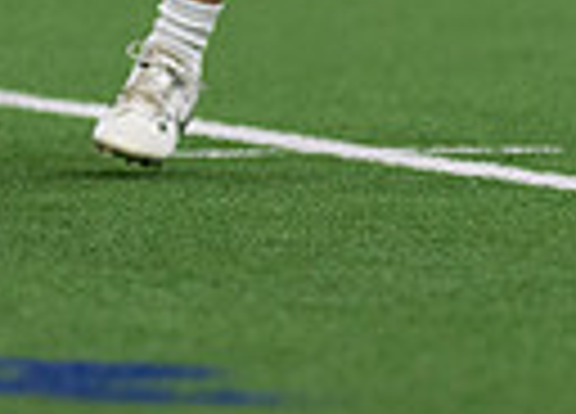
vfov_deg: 1.6
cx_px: -311
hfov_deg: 2.2
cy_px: -21
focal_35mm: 911
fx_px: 14934
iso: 1000
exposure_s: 1/1250
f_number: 1.8
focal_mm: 135
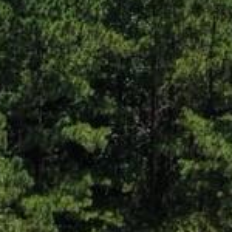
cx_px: 396
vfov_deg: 9.3
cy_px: -139
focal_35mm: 181
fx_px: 1372
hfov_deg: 9.3
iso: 210
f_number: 1.8
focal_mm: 8.67
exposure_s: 1/5000
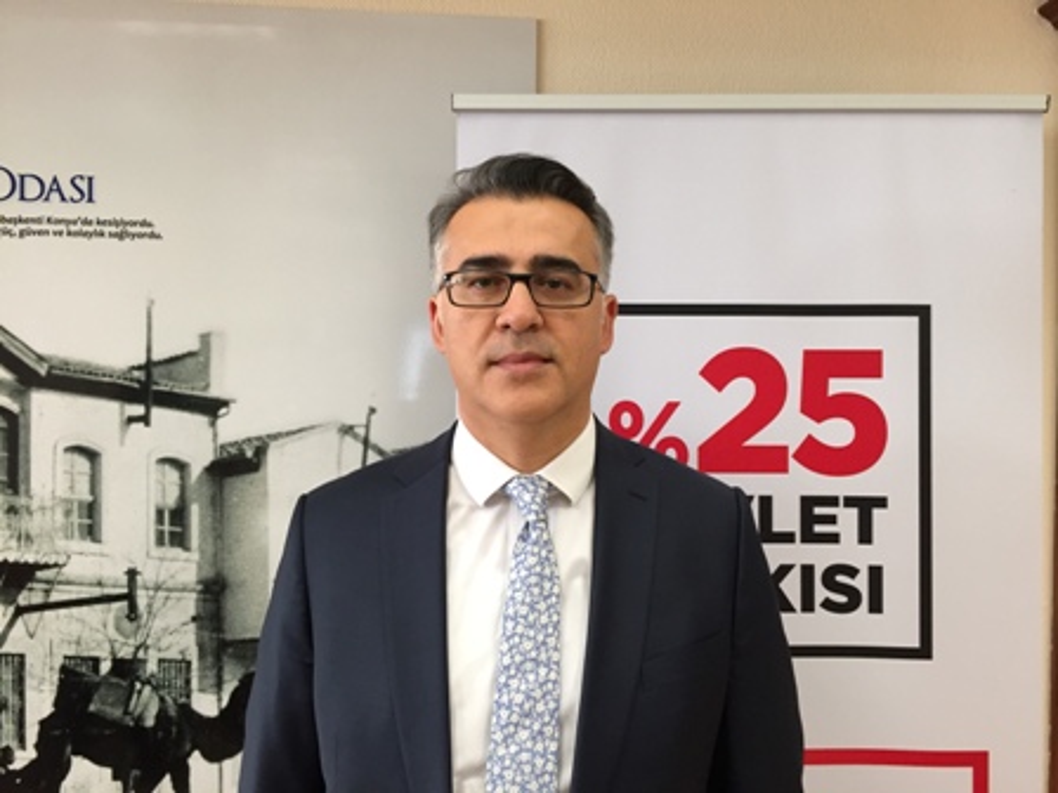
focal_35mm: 29
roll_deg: -0.5
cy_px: 396
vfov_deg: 48.2
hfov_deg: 61.7
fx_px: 886
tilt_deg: -2.8
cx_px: 529
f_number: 2.2
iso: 125
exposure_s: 1/33
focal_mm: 4.15
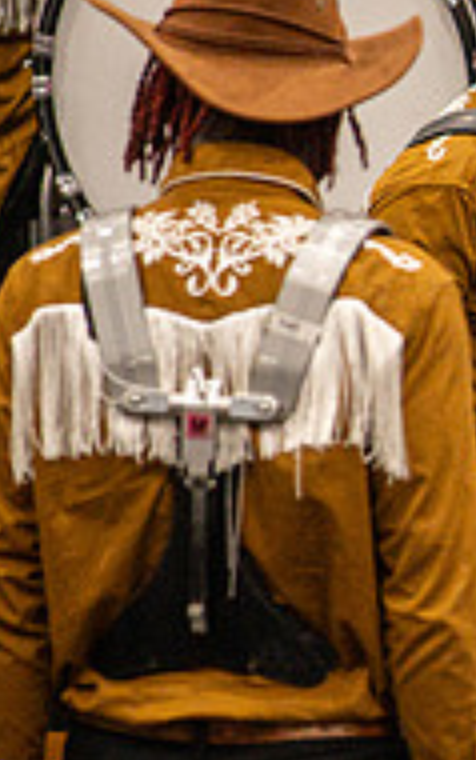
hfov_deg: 1.4
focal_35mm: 945
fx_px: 19585
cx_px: 1194
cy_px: 450
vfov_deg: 2.2
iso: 5600
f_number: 4
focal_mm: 200
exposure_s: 1/500
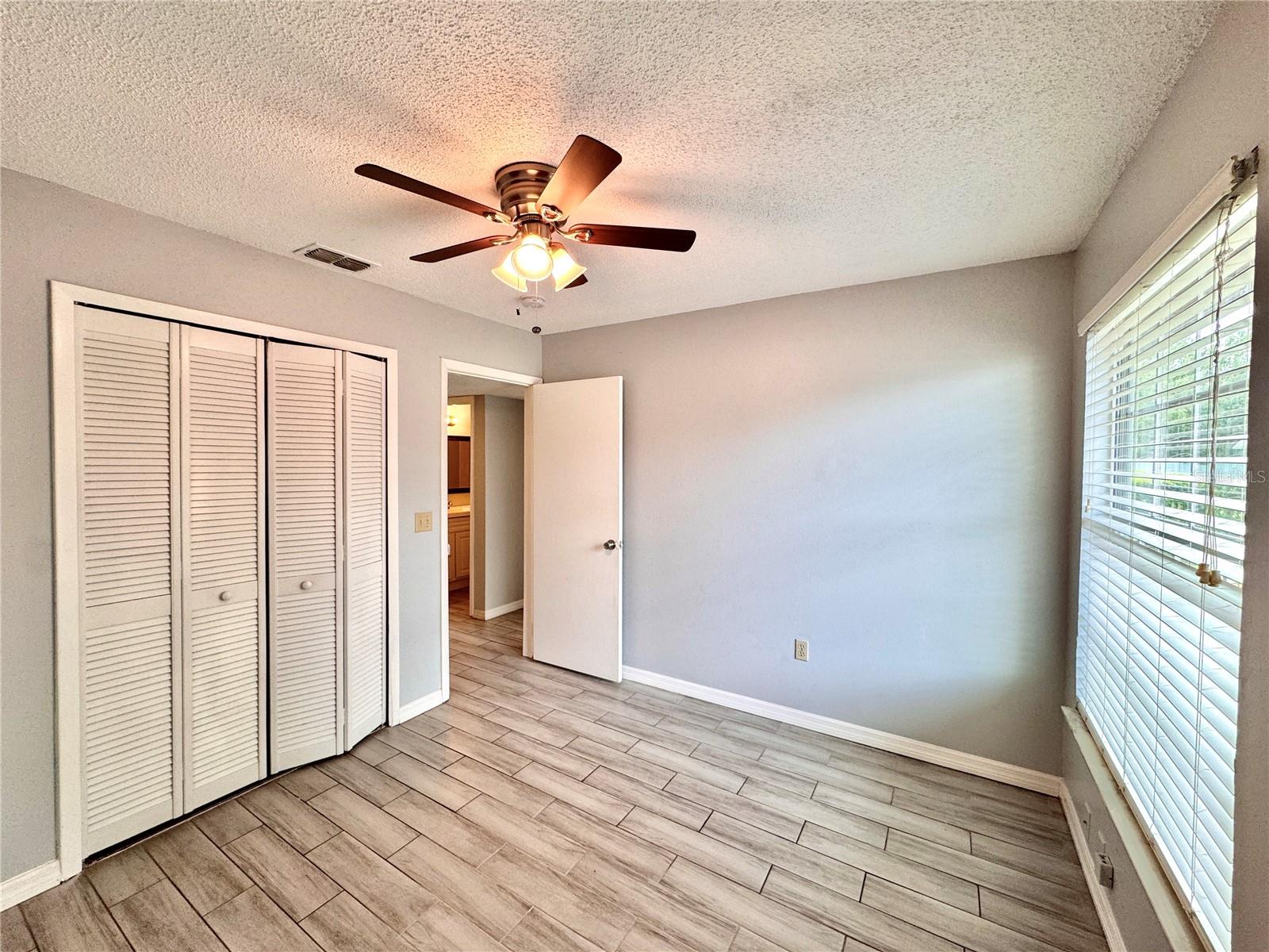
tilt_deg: -2.3
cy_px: 476
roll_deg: -1.3
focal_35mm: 14
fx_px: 513
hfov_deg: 102.1
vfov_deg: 85.7
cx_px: 634
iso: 125
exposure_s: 1/120
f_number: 2.2
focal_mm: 2.22
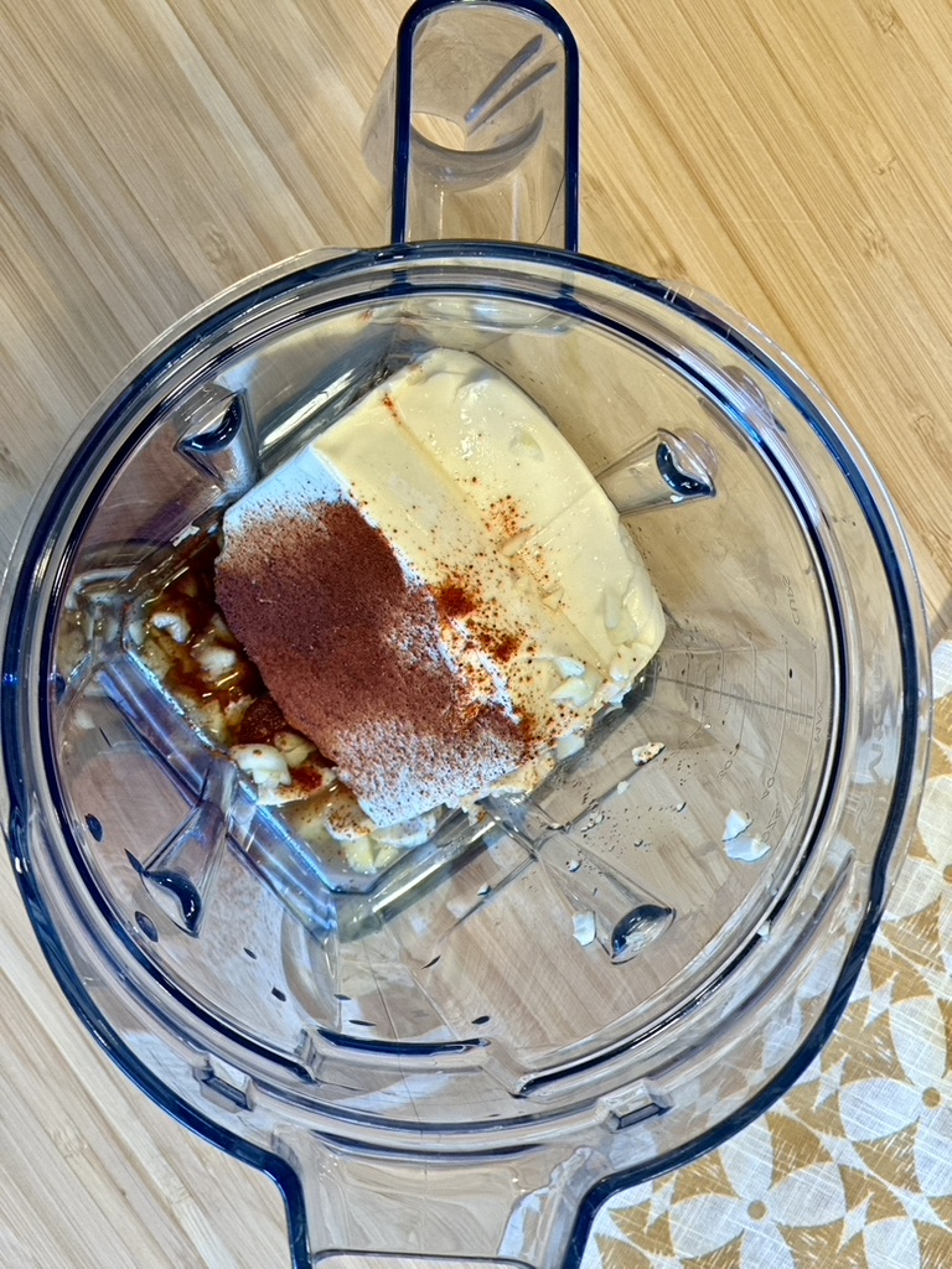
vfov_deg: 25.3
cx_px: 476
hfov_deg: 19.1
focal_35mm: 77
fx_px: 2824
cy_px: 634
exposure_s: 1/40
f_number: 2.8
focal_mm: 9
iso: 125
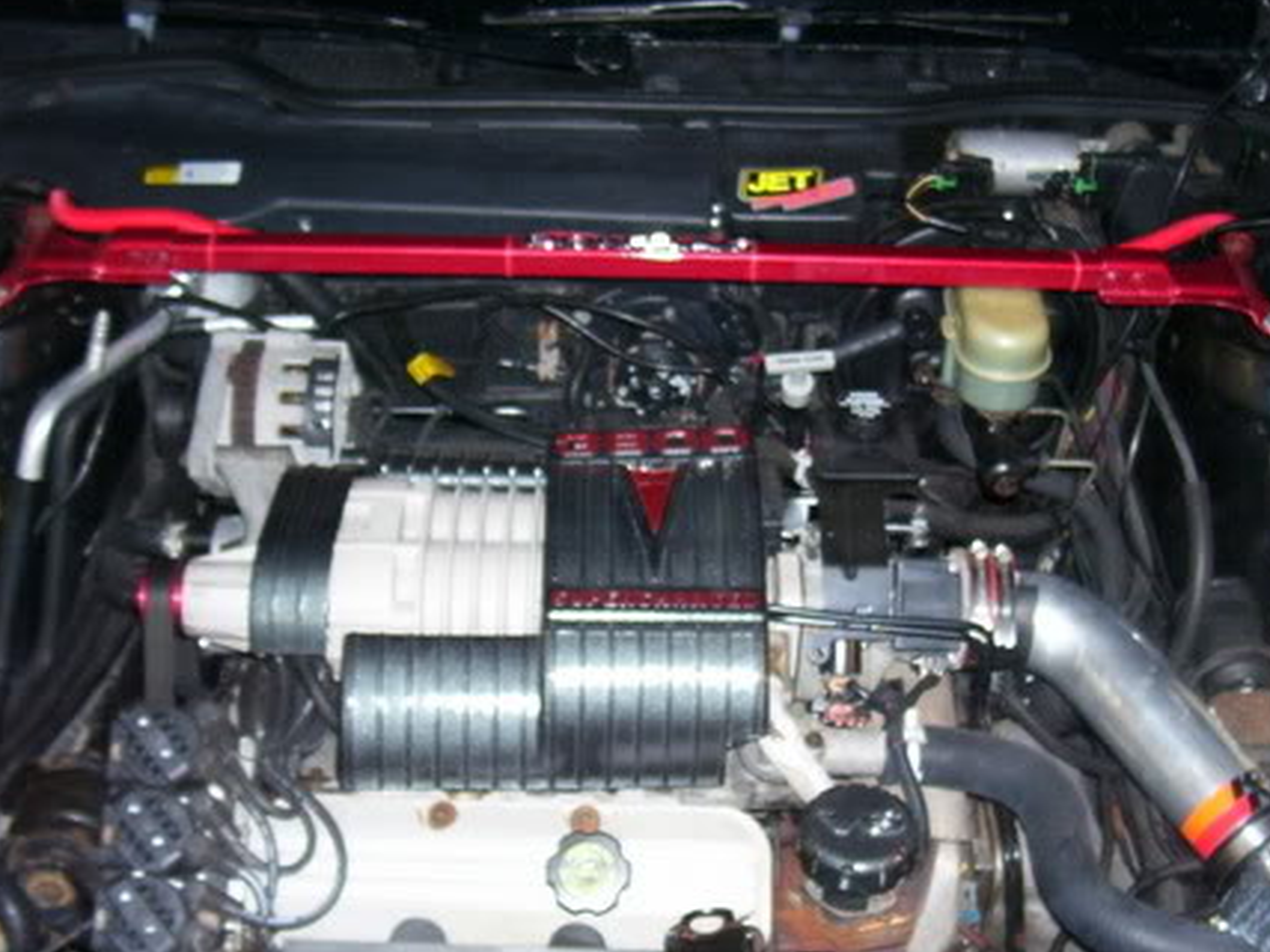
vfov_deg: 28.5
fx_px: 1871
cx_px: 645
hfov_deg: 37.5
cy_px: 506
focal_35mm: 51
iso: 125
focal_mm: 5.6
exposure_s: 1/60
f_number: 2.7
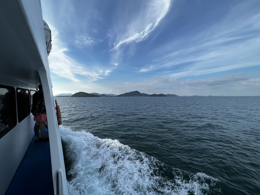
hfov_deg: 106.2
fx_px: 98
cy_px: 98
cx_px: 130
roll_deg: +0.7
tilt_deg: -0.6
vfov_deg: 89.9
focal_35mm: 13
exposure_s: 1/1623
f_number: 1.8
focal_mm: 1.57
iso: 32
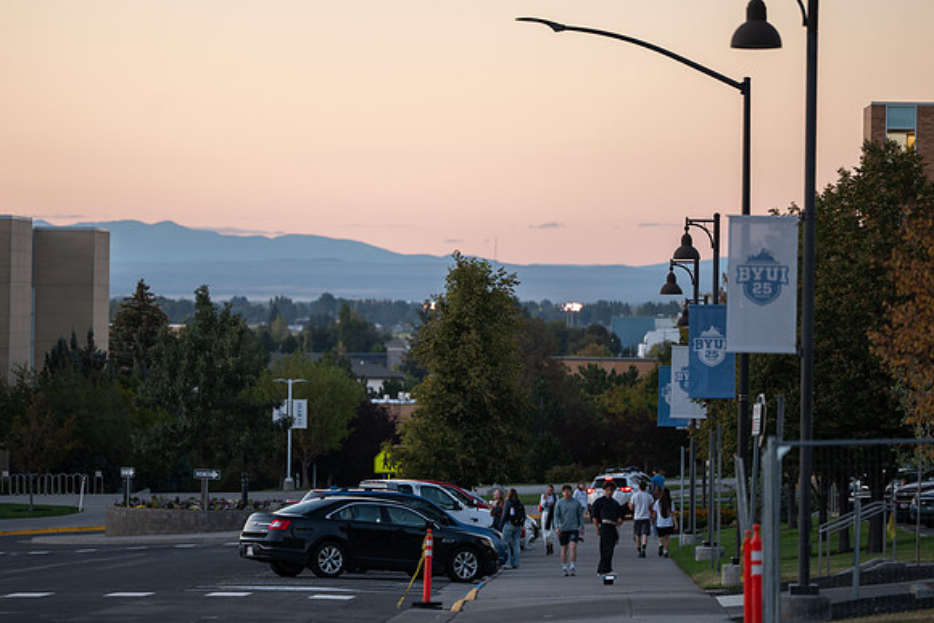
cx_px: 397
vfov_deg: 5.9
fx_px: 6058
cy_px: 311
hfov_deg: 8.8
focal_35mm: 233
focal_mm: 200
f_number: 2.8
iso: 125
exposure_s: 1/125
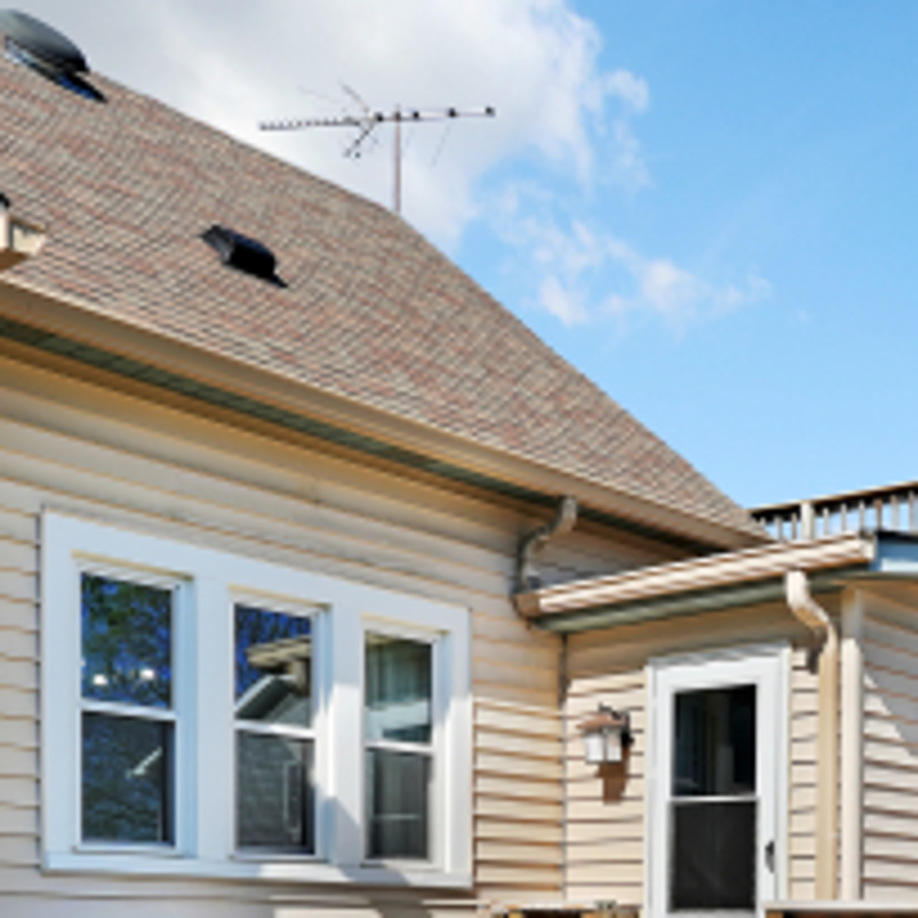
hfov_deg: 32.5
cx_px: 806
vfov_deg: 31.7
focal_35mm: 50
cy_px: 896
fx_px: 1500
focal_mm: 16
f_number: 8
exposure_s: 1/320
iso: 100
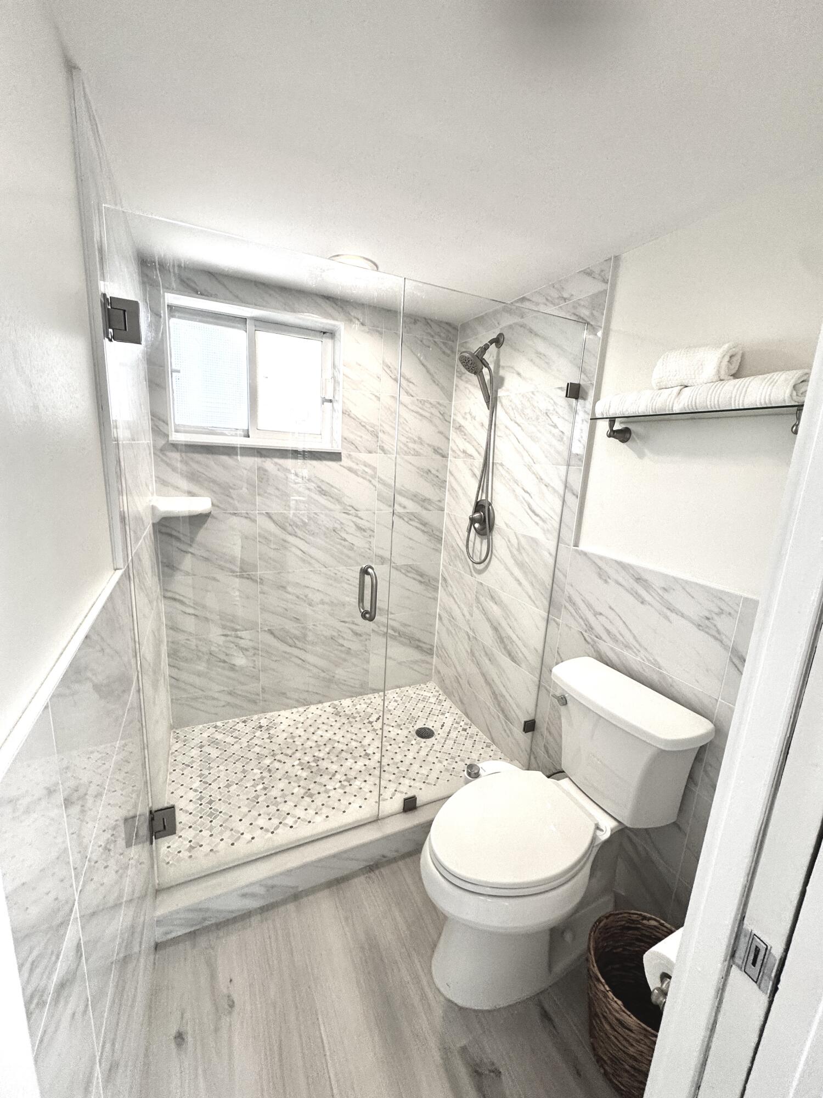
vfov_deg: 102.1
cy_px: 549
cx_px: 412
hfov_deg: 85.7
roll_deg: -2.7
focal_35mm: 14
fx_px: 444
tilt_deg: -14.8
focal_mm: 2.22
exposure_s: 1/120
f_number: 2.2
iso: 160
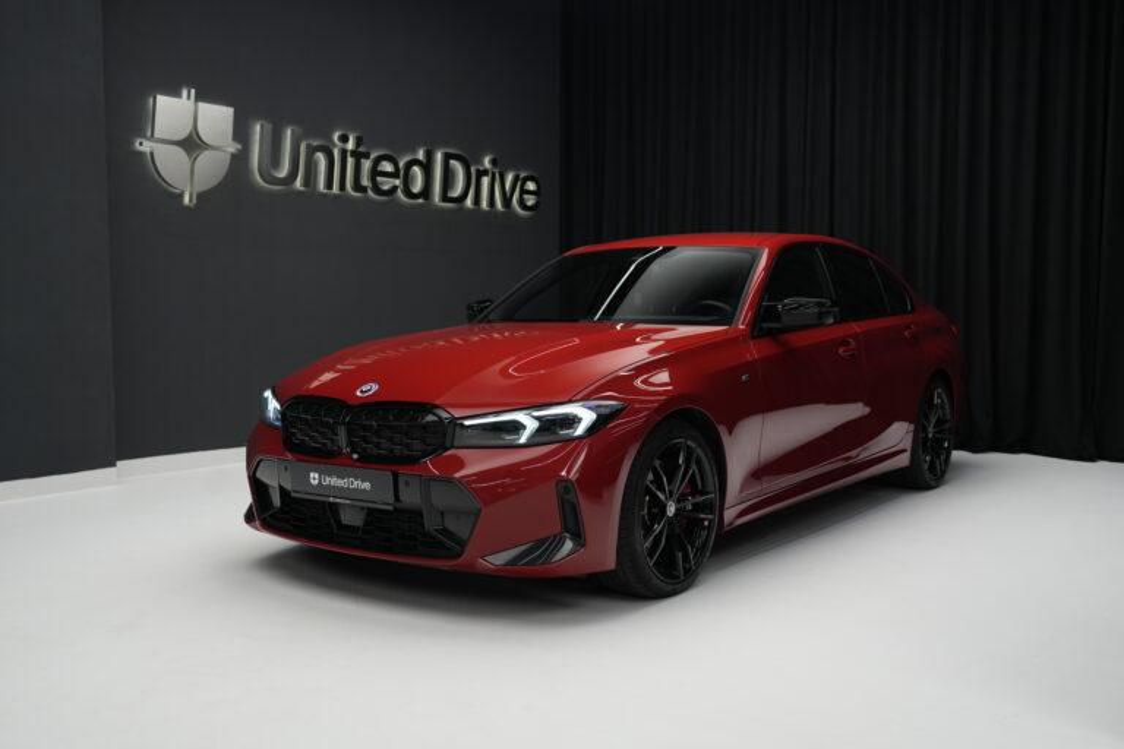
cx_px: 562
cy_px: 374
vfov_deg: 37.9
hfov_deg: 54.4
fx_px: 1093
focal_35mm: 35
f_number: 4
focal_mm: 35
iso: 500
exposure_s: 1/40
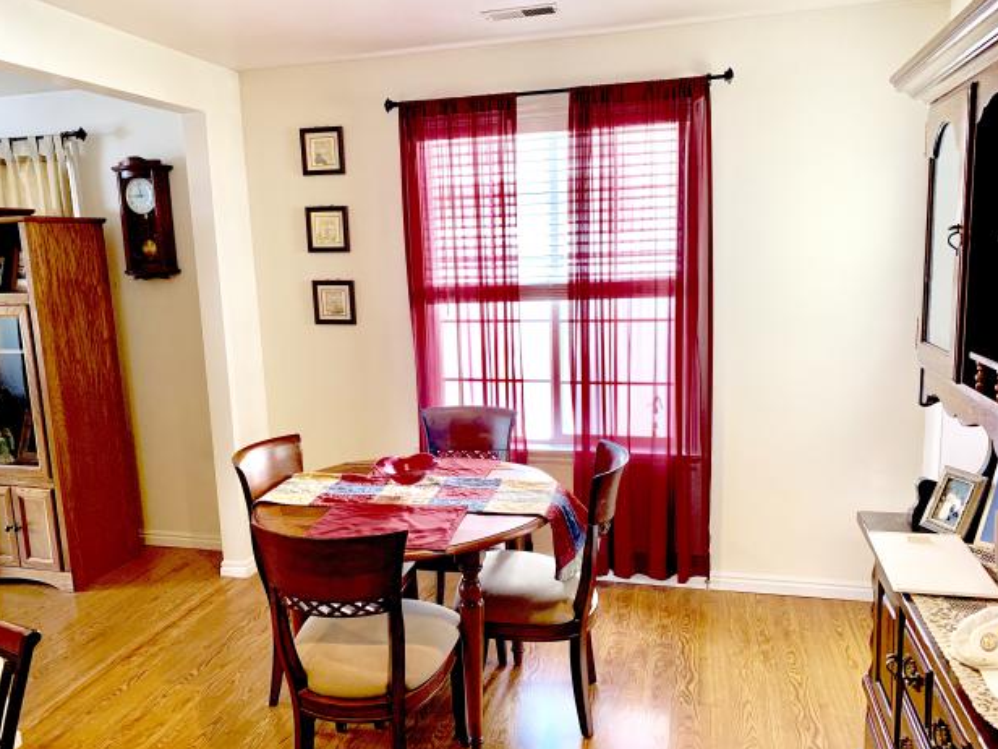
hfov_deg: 65.3
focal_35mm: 27
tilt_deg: -11.2
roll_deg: +1.8
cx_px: 484
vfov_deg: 51.3
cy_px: 386
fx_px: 778
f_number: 1.8
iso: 80
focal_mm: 4.25
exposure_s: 1/60
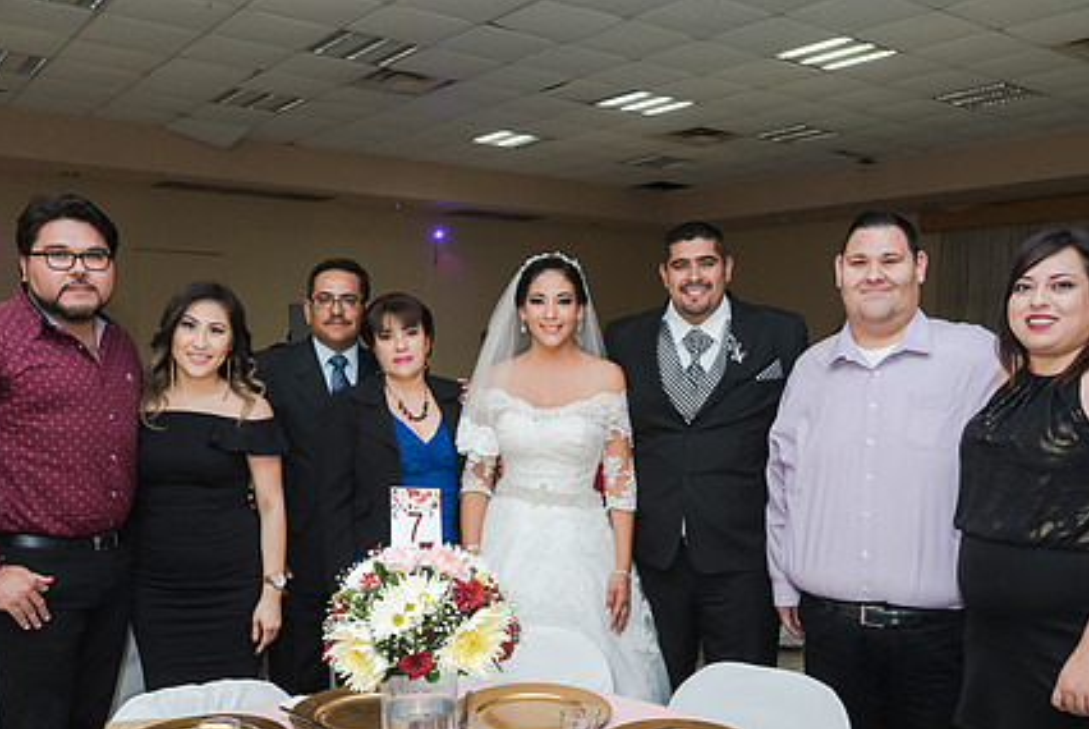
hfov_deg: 55.7
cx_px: 565
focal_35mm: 34
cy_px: 451
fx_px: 1030
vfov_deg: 38.7
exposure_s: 1/100
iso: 1600
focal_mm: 25
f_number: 4
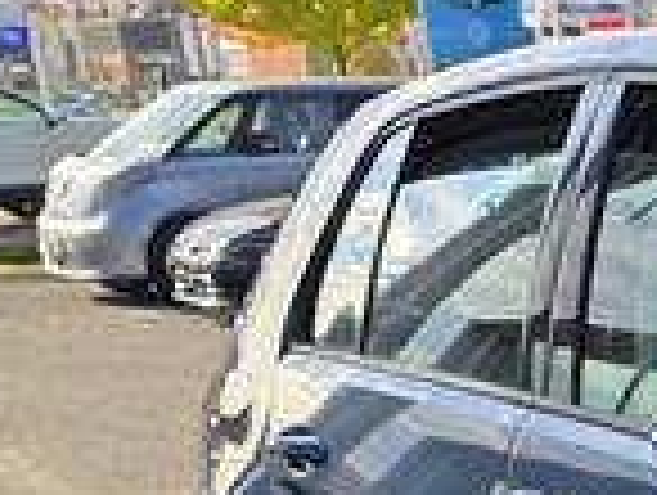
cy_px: 819
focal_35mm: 126
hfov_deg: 12.9
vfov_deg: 11.2
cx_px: 1440
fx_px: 2395
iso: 80
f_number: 1.7
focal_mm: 6.3
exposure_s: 1/3972
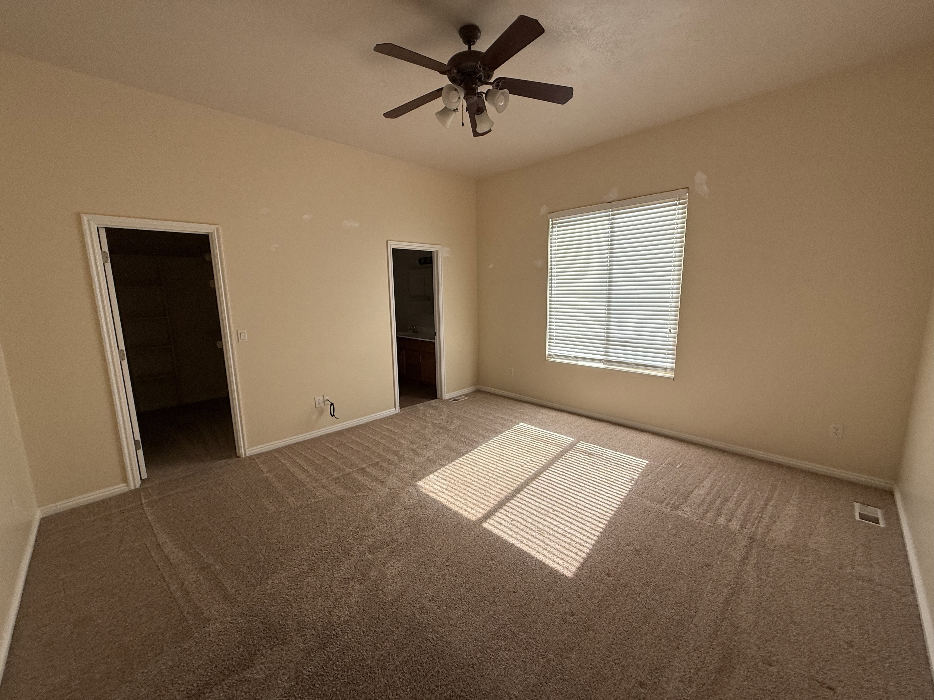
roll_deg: +0.9
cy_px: 350
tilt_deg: -8.7
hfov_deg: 102.1
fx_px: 378
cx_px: 467
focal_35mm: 14
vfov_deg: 85.7
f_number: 2.2
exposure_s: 1/99
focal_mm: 2.22
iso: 100
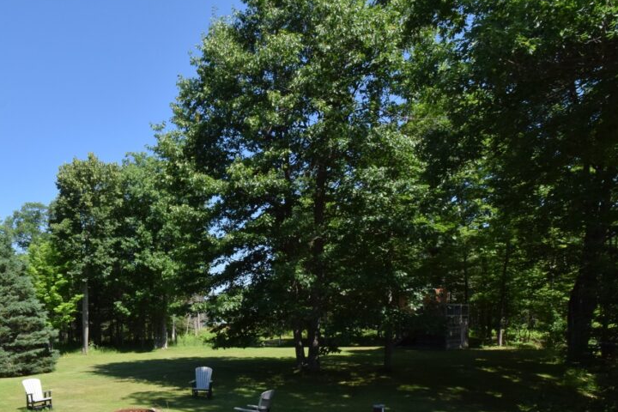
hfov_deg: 67.8
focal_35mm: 25
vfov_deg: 48.4
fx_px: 429
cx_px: 169
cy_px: 330
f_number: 18
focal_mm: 10
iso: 320
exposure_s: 1/200
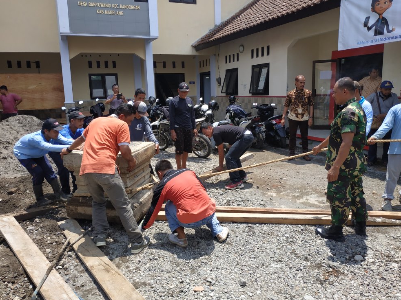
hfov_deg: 69.4
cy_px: 147
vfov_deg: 54.9
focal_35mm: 25
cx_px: 195
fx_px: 290
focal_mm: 3.94
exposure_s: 1/1454
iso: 125
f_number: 1.9
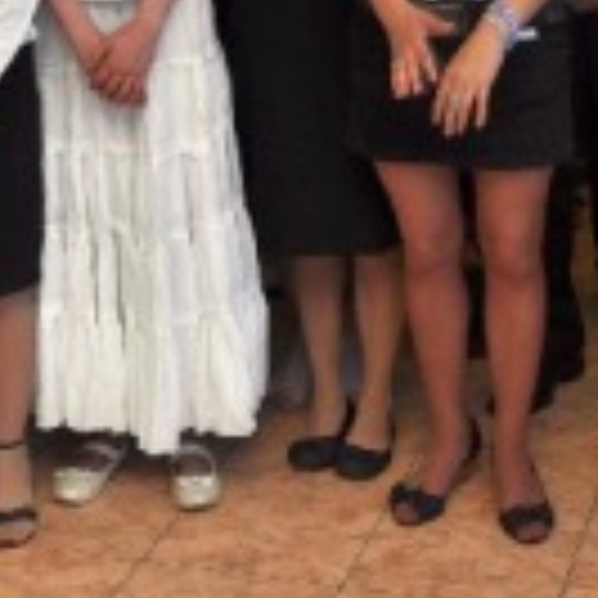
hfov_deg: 17.3
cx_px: 279
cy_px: -94
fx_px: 1966
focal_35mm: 101
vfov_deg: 16.7
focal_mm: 21
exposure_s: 1/30
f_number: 5.6
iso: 200
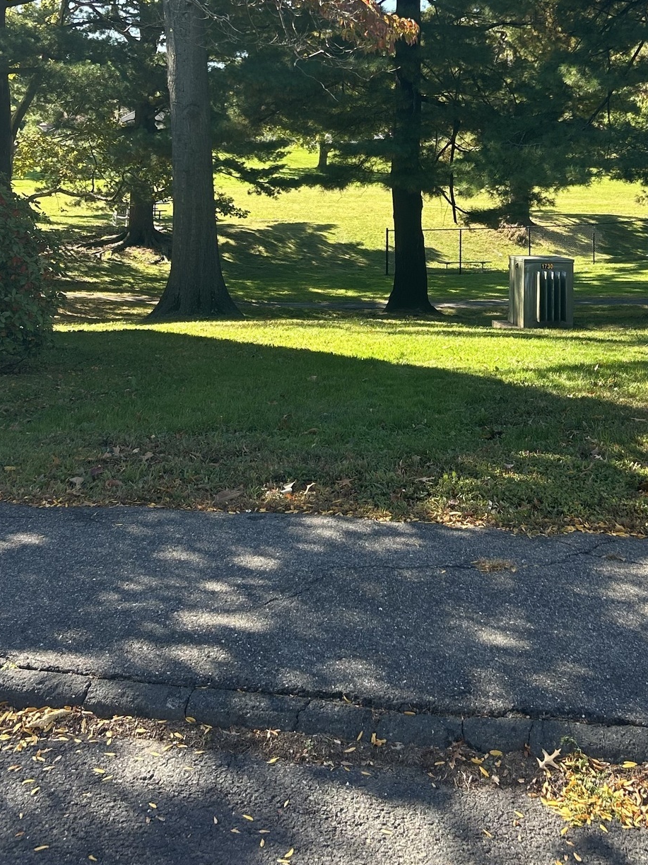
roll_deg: +0.1
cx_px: 377
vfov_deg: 37.7
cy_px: 186
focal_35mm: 49
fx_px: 1223
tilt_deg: -0.6
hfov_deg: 29.6
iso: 50
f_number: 1.5
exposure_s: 1/628
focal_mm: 5.7
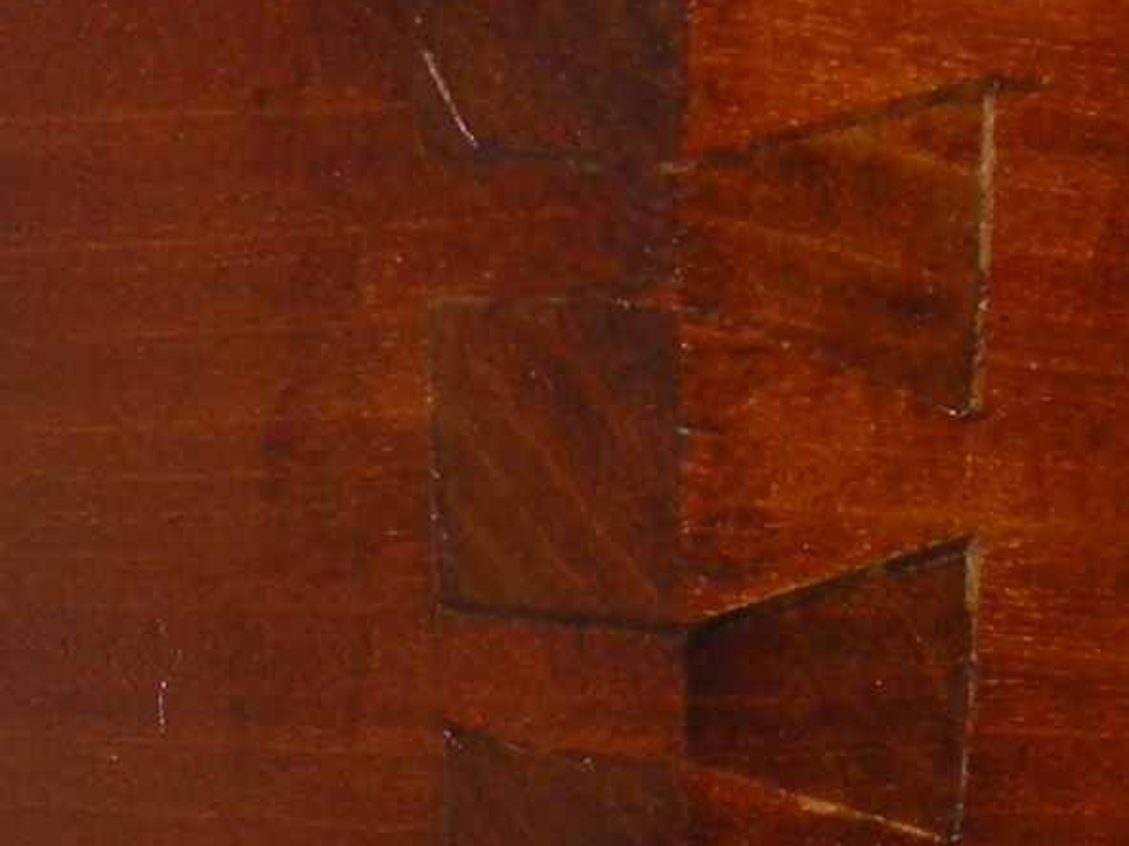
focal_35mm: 182
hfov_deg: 10.7
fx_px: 5935
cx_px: -76
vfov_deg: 8.2
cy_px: 527
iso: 50
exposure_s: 1/54
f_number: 2.8
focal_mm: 5.7
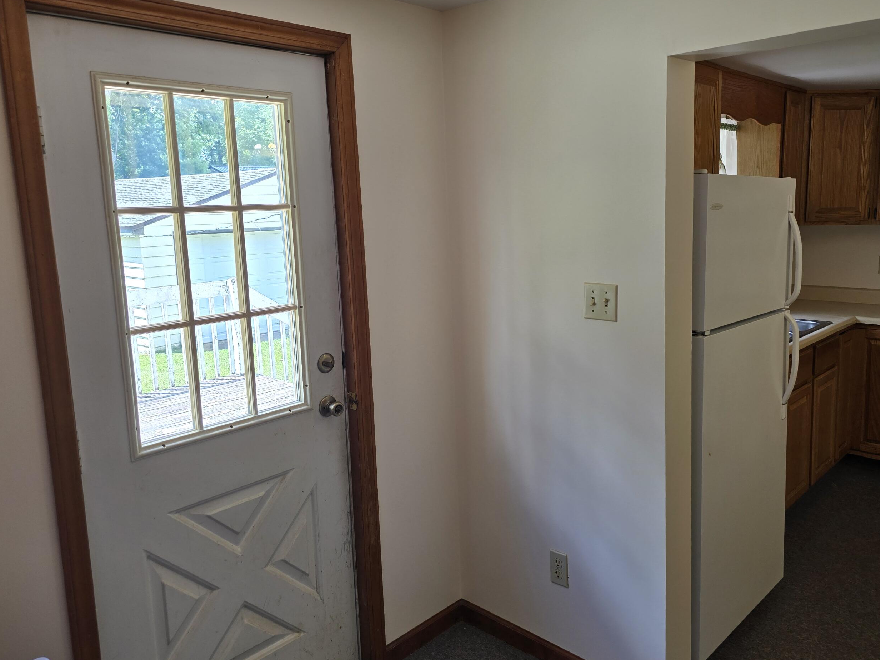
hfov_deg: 63.4
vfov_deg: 49.7
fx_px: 712
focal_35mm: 28
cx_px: 471
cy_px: 305
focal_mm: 6.3
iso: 40
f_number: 1.7
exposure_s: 1/120
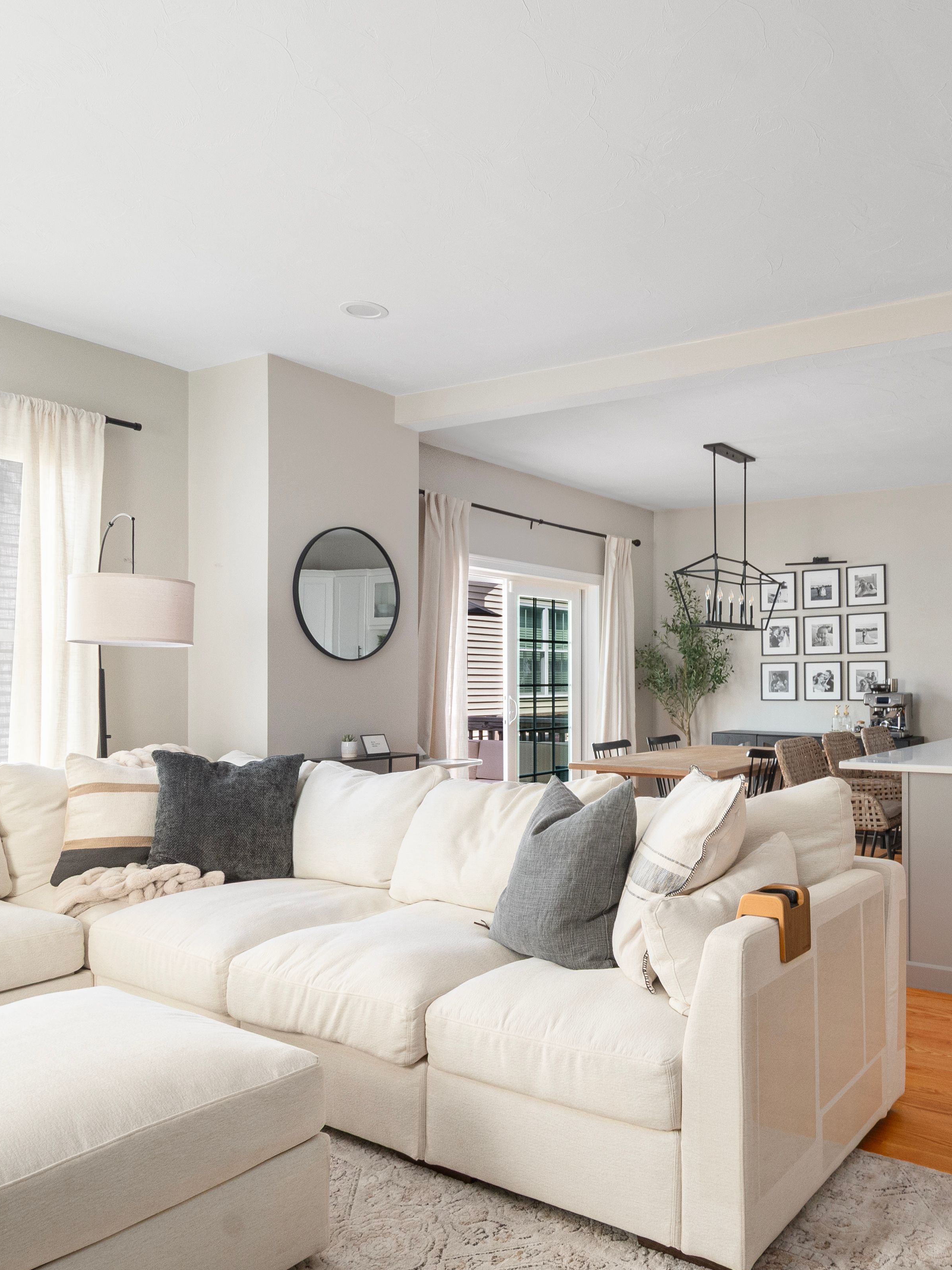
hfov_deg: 54.0
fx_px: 917
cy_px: 677
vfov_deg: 69.3
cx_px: 621
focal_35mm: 25
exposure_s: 1/15
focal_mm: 10
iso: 400
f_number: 10
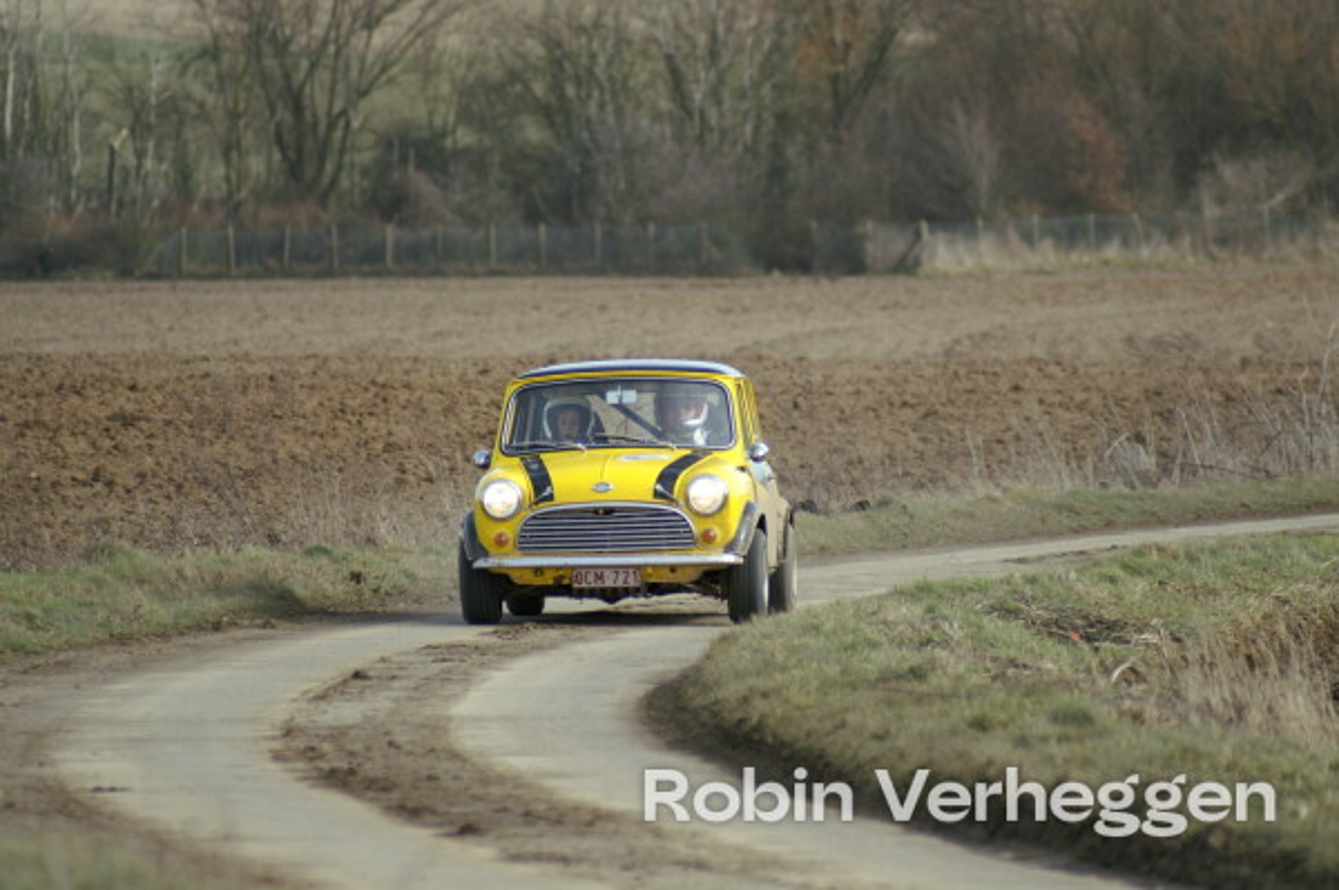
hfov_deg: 4.6
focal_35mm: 450
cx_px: 670
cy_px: 445
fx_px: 16723
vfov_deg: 3.0
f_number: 5.6
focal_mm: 300
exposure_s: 1/320
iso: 100
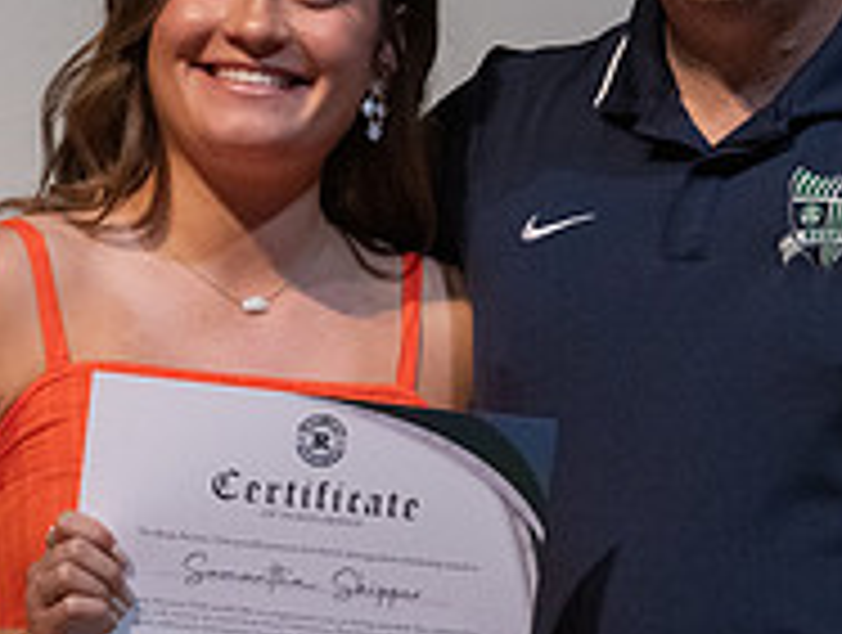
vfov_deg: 2.4
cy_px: 233
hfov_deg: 3.1
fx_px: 15451
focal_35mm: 634
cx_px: 509
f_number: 4
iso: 5000
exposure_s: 1/320
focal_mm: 184
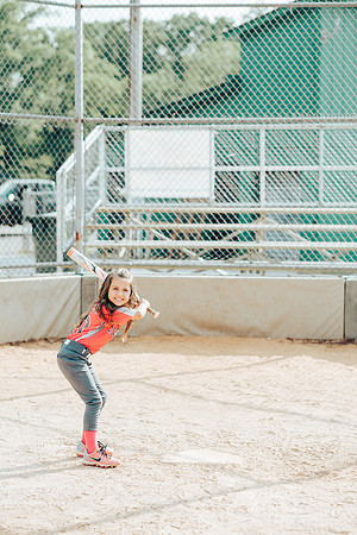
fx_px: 1264
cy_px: 268
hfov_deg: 16.1
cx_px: 178
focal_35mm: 85
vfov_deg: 23.9
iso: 160
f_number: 2.8
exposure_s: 1/1600
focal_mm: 85
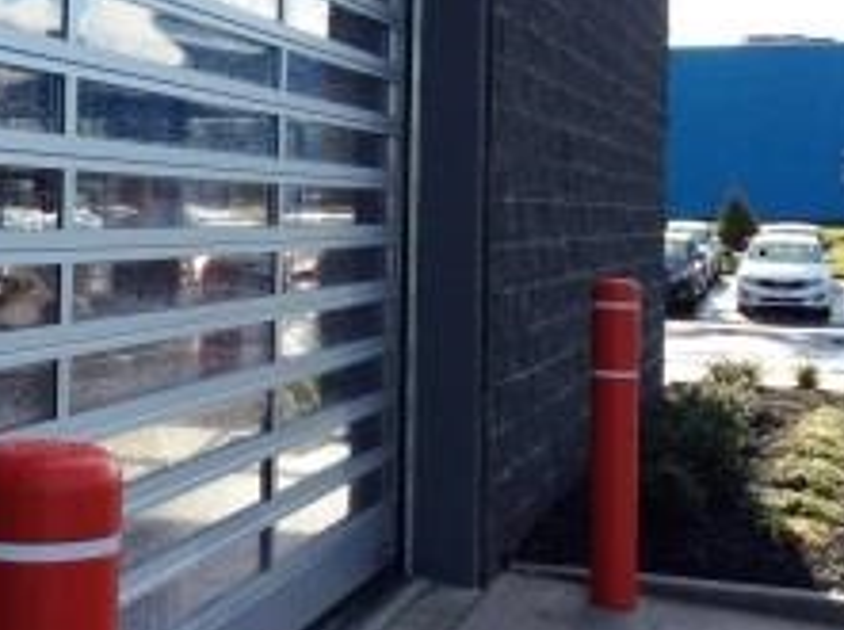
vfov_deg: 22.3
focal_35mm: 65
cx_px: 199
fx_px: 1582
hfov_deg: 29.3
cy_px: 170
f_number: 2.4
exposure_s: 1/1021
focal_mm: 3.3
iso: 32
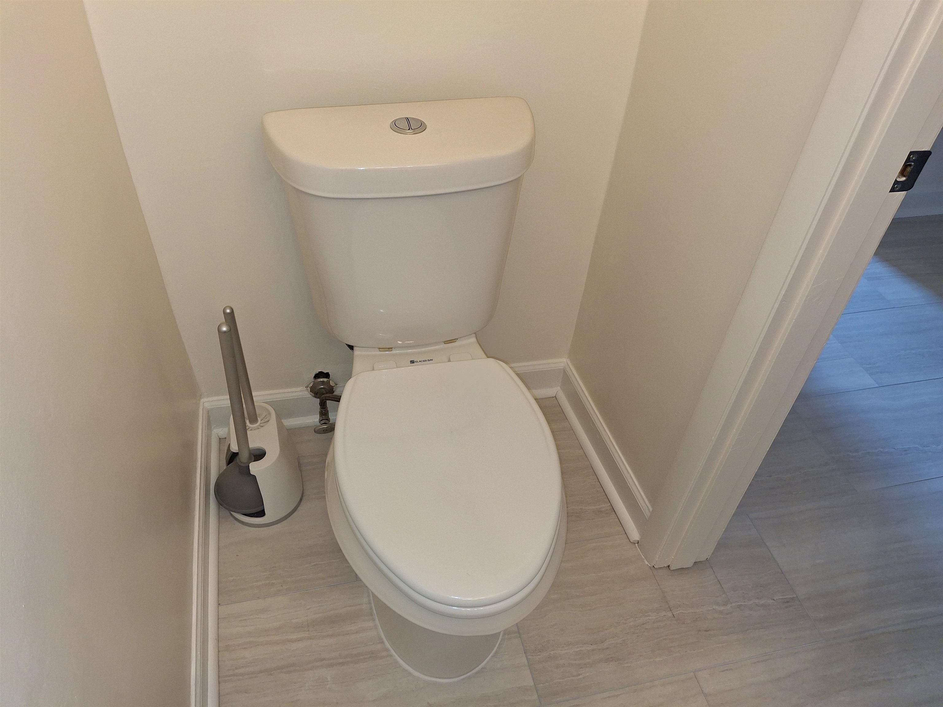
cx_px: 472
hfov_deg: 69.4
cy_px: 354
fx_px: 681
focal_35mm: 25
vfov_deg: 54.9
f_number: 1.8
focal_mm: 4.69
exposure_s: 1/120
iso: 125
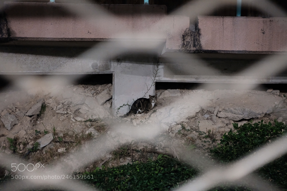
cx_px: 144
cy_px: 96
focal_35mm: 35
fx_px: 279
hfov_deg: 54.4
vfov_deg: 37.9
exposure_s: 1/60
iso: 3200
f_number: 2
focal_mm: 23
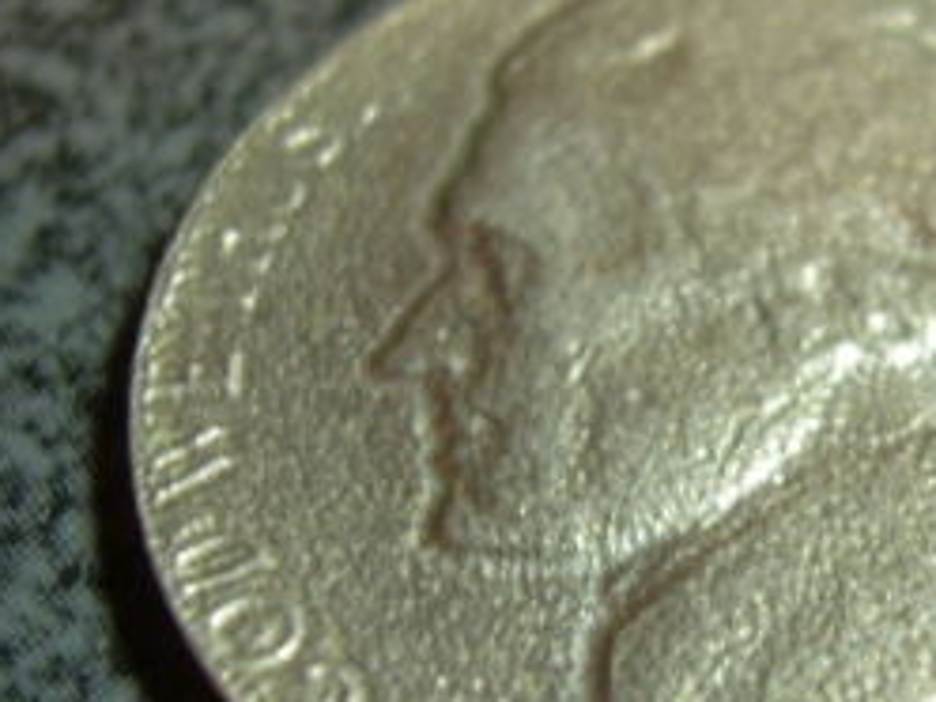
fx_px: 2488
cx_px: 751
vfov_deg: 16.0
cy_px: 423
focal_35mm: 92
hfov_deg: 21.1
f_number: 2.8
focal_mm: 6.3
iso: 50
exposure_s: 1/4.4
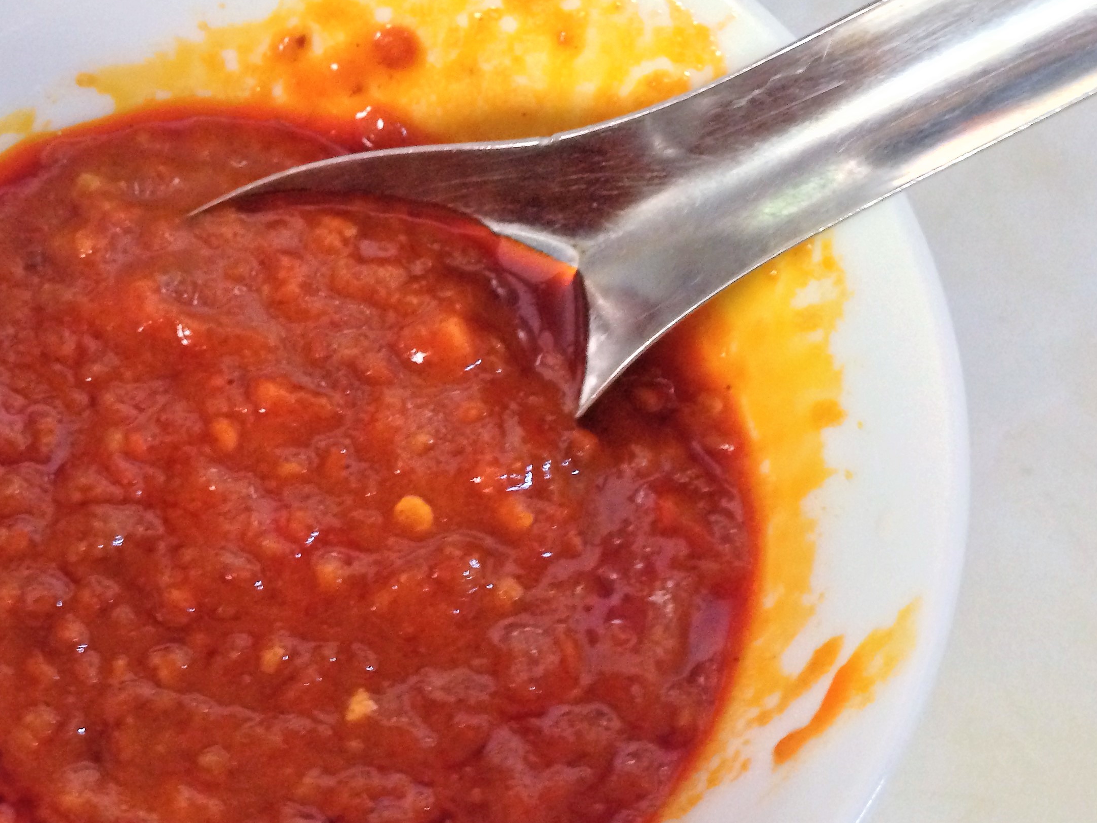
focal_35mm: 50
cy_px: 454
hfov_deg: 37.3
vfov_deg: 29.1
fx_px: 1585
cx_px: 276
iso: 400
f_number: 2.4
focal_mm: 4.12
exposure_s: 1/15
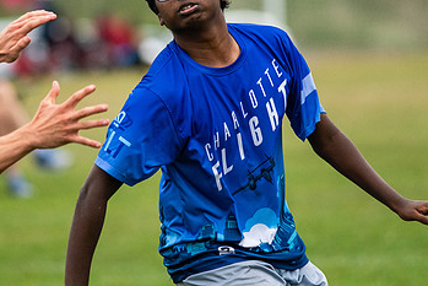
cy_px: 101
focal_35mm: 805
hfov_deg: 2.6
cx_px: 199
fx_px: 9574
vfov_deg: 1.7
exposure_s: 1/2000
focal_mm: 300
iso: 1600
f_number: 4
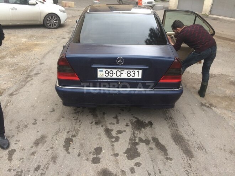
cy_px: 88
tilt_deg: -29.9
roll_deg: -1.7
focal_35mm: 29
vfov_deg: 48.2
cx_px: 118
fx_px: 197
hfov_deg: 61.7
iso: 32
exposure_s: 1/152
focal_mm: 4.15
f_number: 2.2
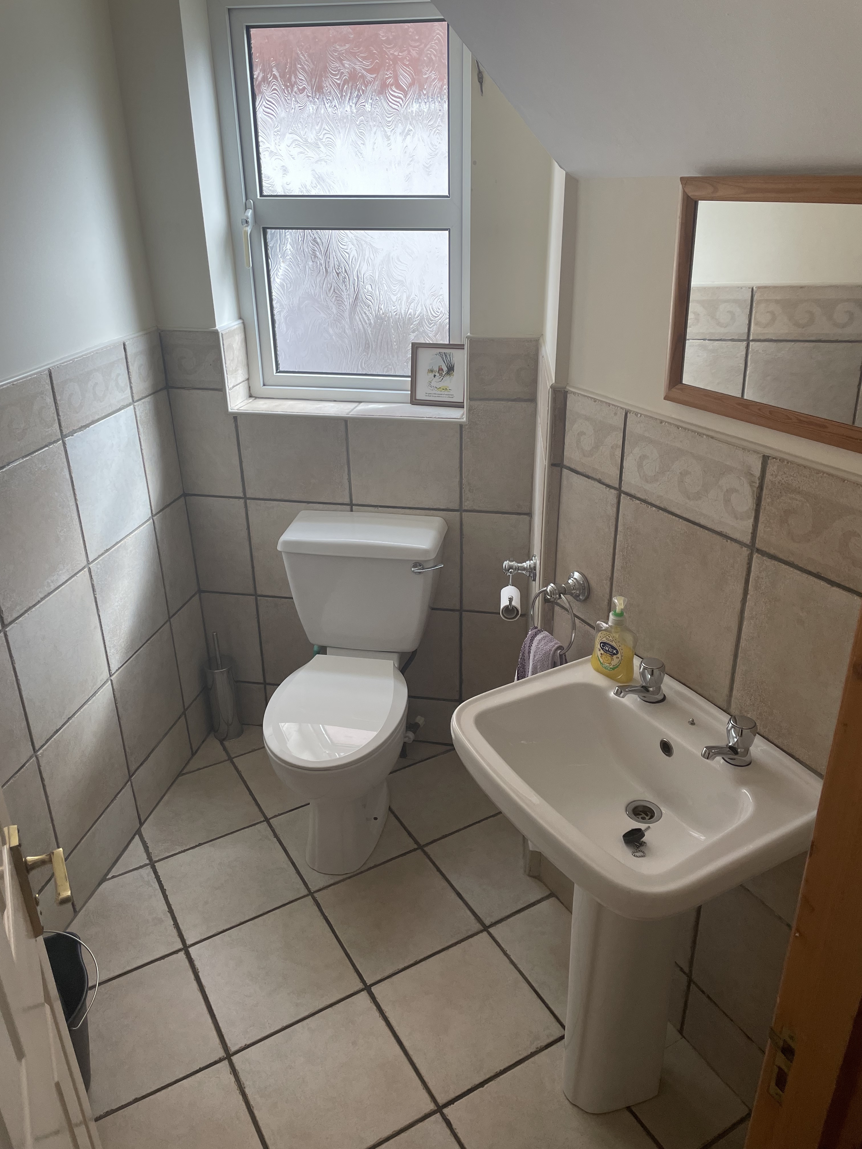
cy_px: 574
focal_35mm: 26
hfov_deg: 53.1
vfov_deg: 67.3
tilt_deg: -24.8
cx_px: 431
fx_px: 863
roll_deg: +1.0
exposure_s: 1/121
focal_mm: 4.2
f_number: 1.6
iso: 80
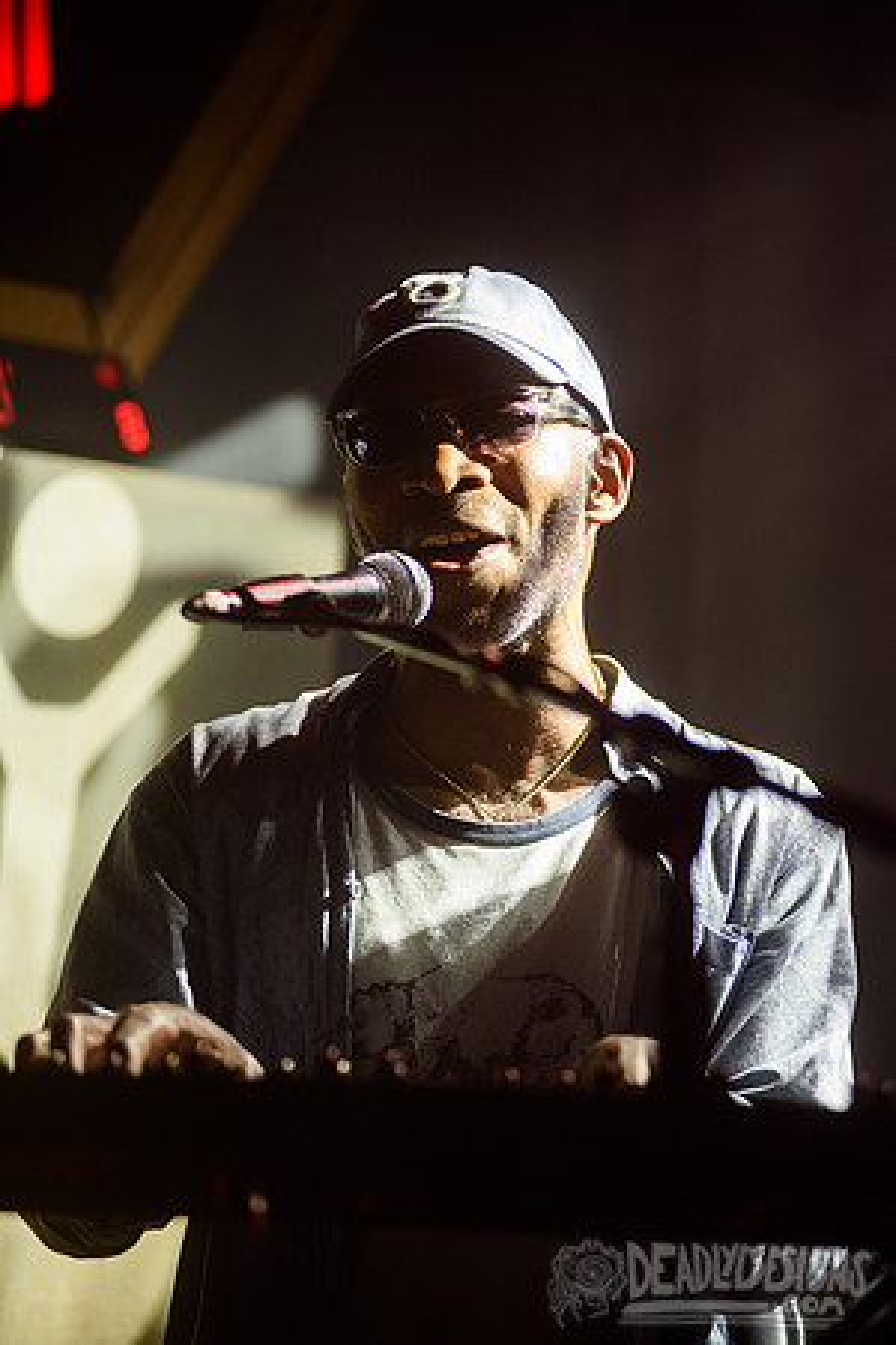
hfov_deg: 9.5
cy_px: 672
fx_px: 5413
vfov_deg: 14.2
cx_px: 448
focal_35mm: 145
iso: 3200
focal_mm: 145
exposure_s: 1/500
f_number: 3.2
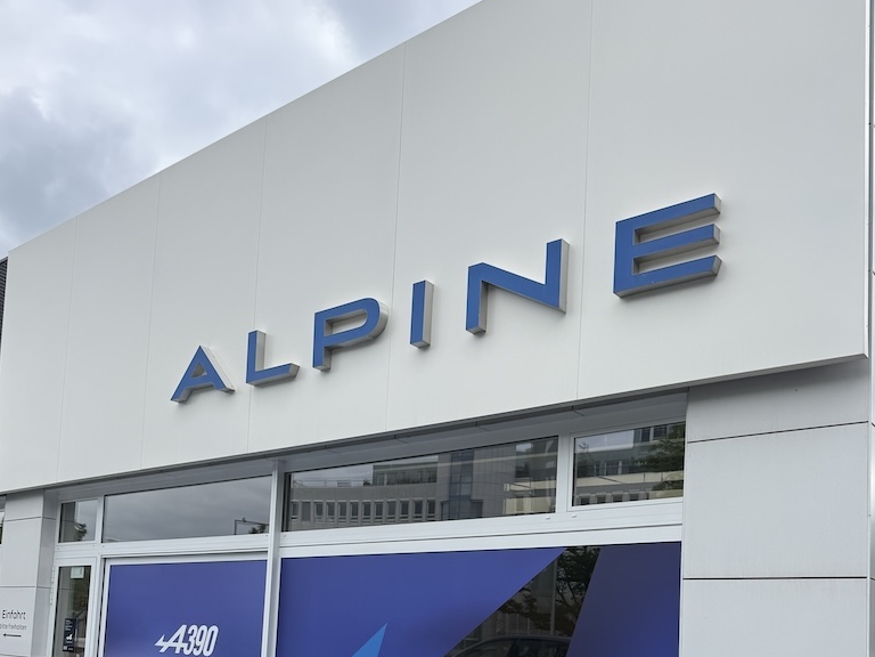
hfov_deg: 69.4
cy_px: 330
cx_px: 422
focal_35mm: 25
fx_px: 632
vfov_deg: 54.9
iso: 80
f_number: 1.78
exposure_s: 1/2703
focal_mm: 6.76
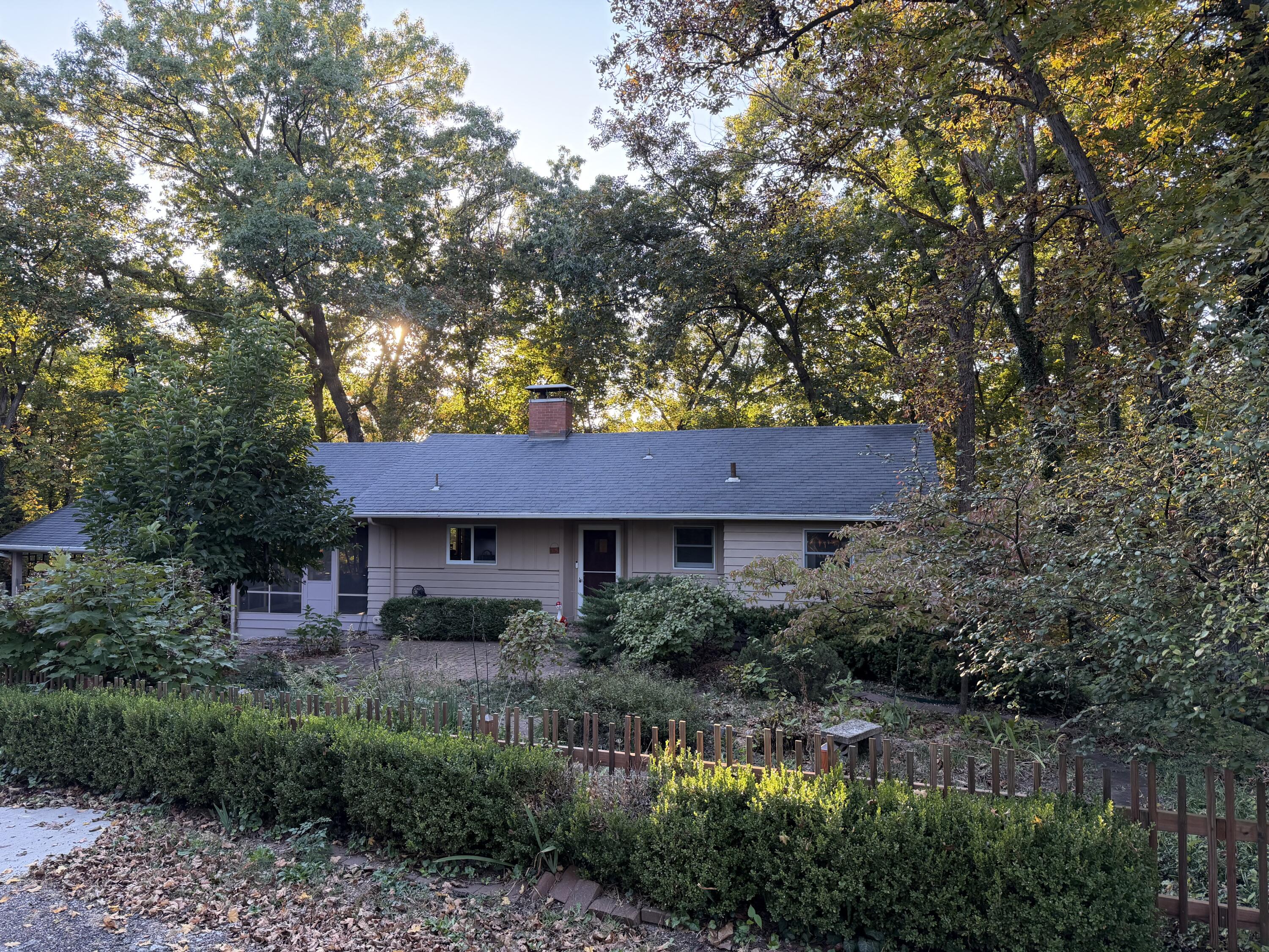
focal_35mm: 24
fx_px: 880
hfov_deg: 71.6
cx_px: 634
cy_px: 476
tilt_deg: +0.8
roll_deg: +0.6
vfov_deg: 56.8
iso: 125
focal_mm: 6.76
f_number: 1.78
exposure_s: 1/199
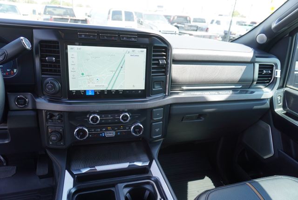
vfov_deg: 53.2
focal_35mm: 24
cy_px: 100
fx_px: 199
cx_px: 149
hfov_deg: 73.7
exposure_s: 1/80
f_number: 4.5
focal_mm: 16
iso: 100
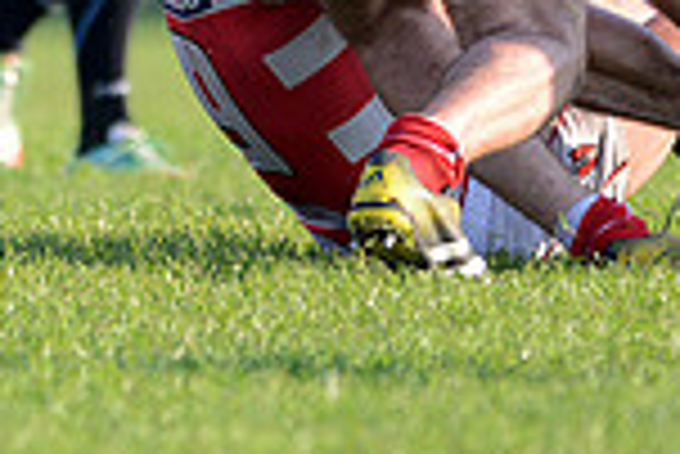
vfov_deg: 0.9
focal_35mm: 1616
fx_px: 30553
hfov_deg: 1.3
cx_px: -257
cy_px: -407
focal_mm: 420
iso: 560
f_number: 4
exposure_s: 1/1000
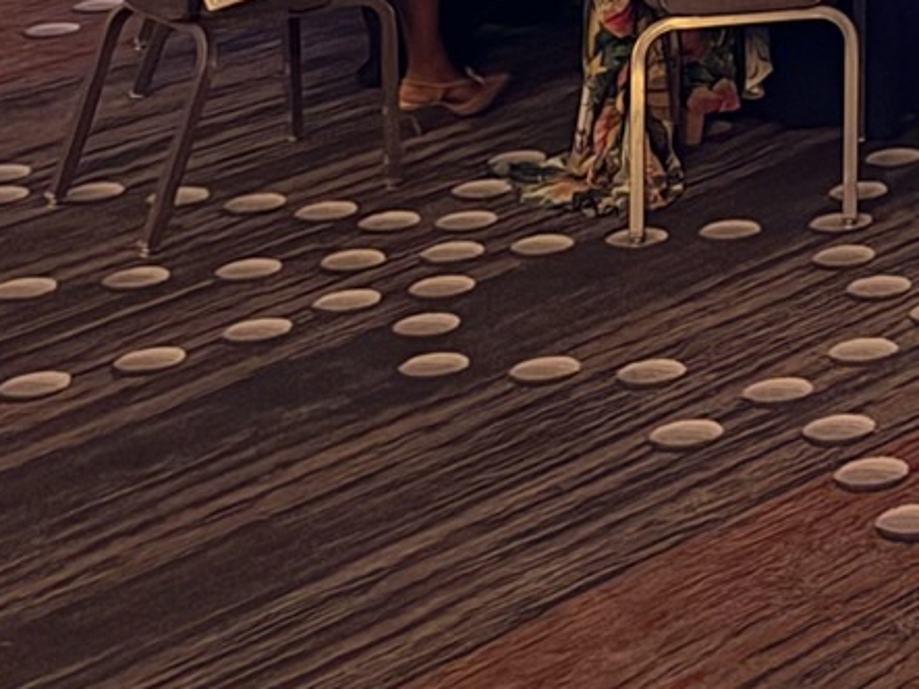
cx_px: 1666
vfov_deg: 11.8
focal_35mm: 111
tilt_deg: -4.5
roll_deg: -1.4
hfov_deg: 15.3
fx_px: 2946
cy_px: -720
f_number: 1.78
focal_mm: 6.76
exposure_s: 1/20
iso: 1600
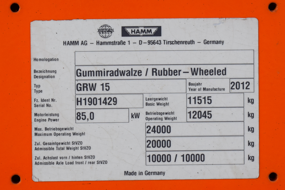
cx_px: 142
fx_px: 653
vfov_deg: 16.6
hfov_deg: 24.6
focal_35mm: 82
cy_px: 95
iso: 400
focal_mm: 55
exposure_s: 1/100
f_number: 5.6
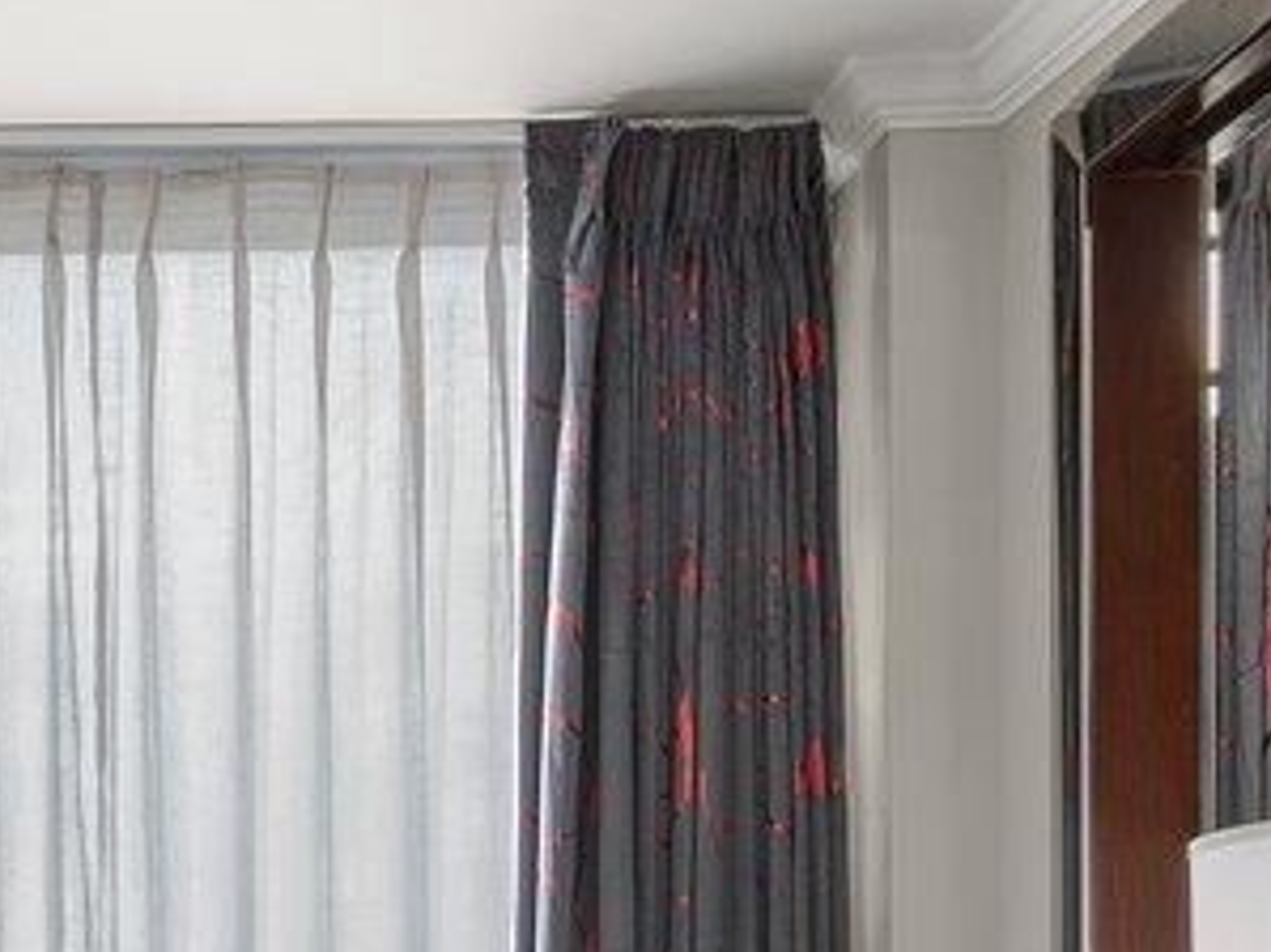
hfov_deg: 19.2
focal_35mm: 92
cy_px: 1322
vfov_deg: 15.1
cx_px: -508
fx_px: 3377
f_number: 11
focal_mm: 16
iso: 2000
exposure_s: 1/200
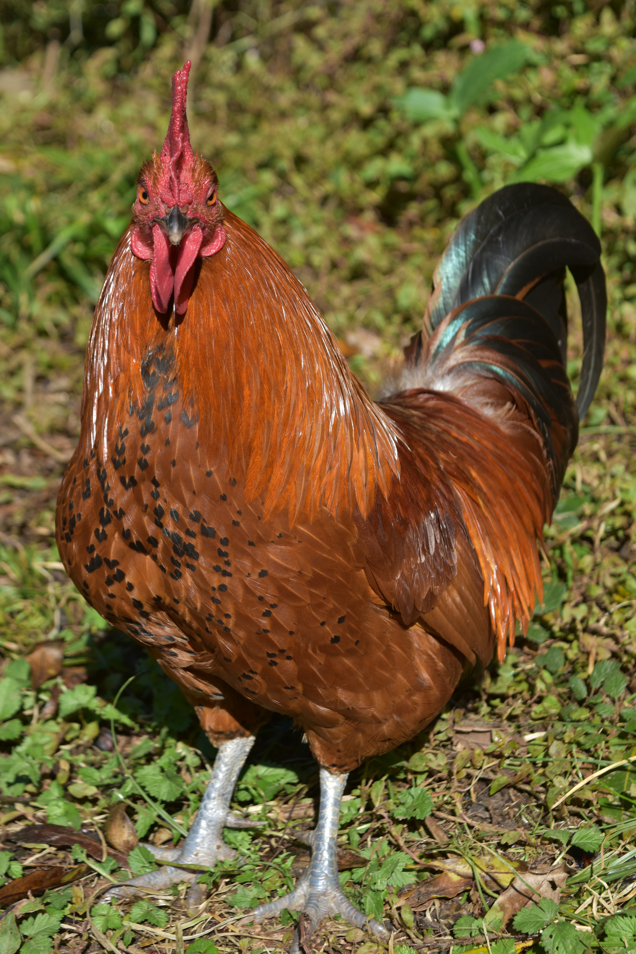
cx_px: 318
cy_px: 477
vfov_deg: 26.0
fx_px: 2067
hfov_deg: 17.5
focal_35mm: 78
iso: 125
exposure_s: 1/500
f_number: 5.6
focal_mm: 52
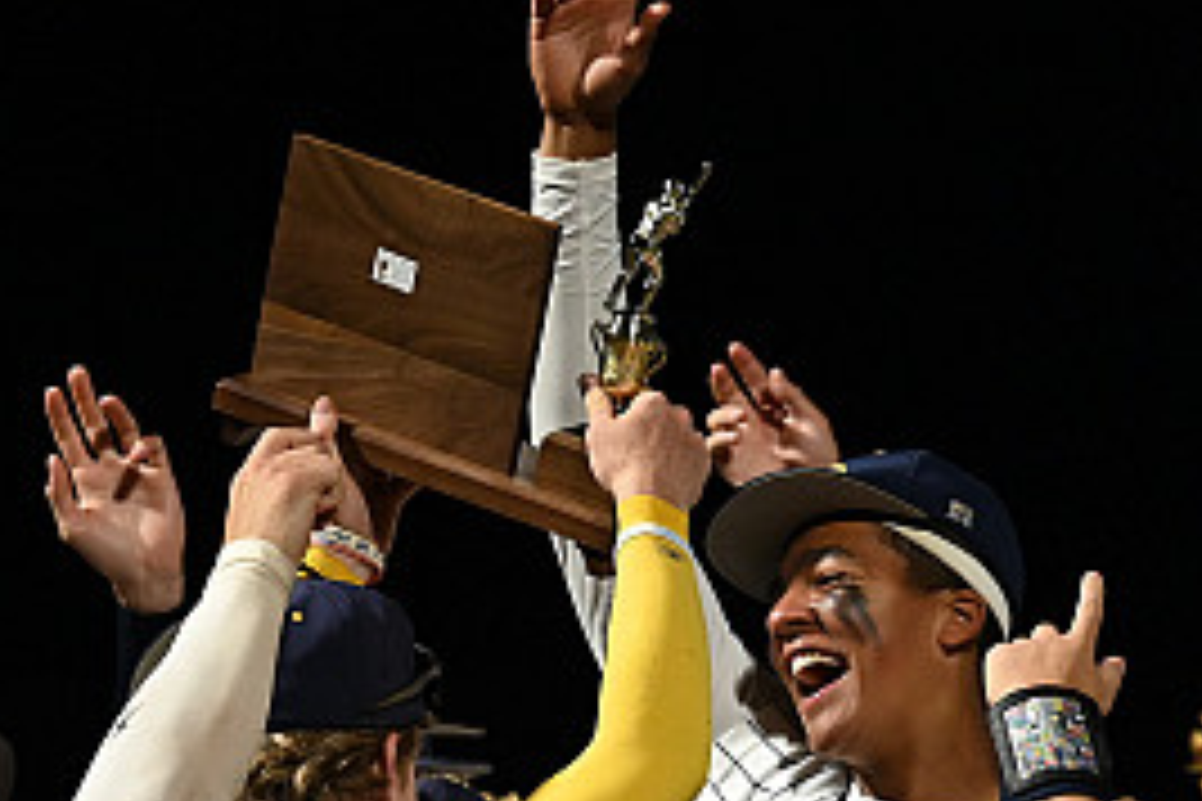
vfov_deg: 4.4
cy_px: 1274
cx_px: 500
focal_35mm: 310
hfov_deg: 6.6
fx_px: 10350
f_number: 2.8
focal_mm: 97
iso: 2000
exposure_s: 1/1000
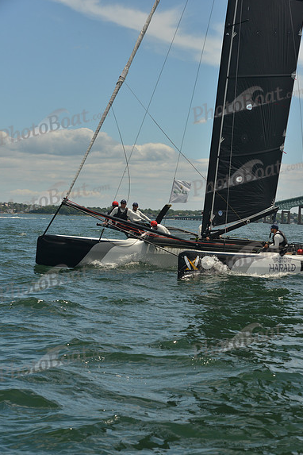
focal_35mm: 79
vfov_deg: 25.7
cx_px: 151
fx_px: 997
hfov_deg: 17.3
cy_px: 229
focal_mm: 78
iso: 400
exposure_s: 1/1000
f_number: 7.1
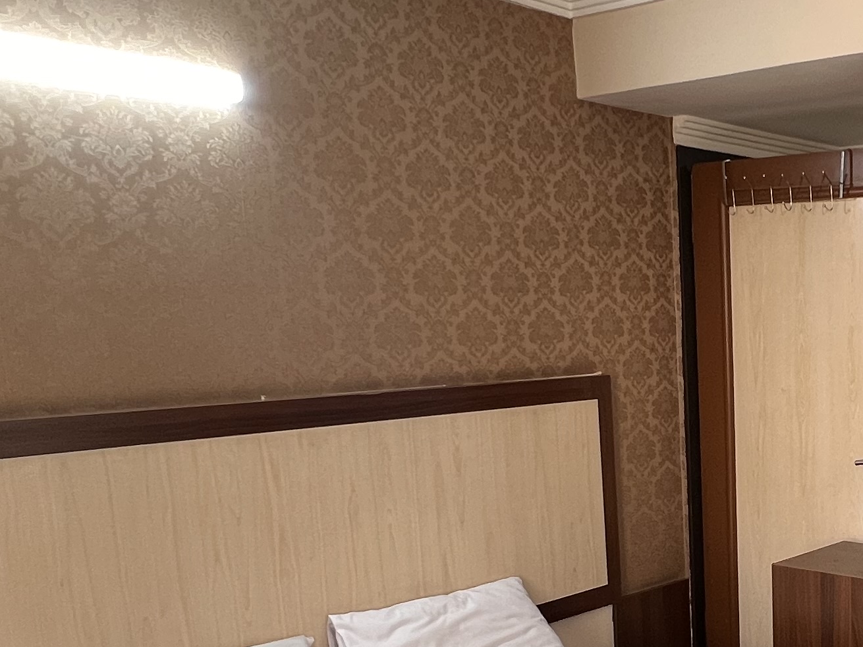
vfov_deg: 35.2
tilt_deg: -8.9
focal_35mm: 40
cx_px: 832
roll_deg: +0.6
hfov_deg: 41.6
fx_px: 997
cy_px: 488
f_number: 1.8
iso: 125
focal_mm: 1.57
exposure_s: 1/50
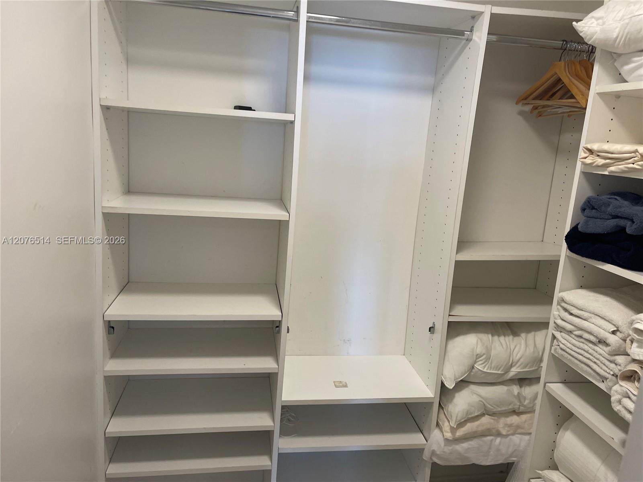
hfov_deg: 69.4
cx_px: 322
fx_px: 464
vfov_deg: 54.9
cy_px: 241
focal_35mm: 25
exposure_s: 1/120
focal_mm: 5.1
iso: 100
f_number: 1.6
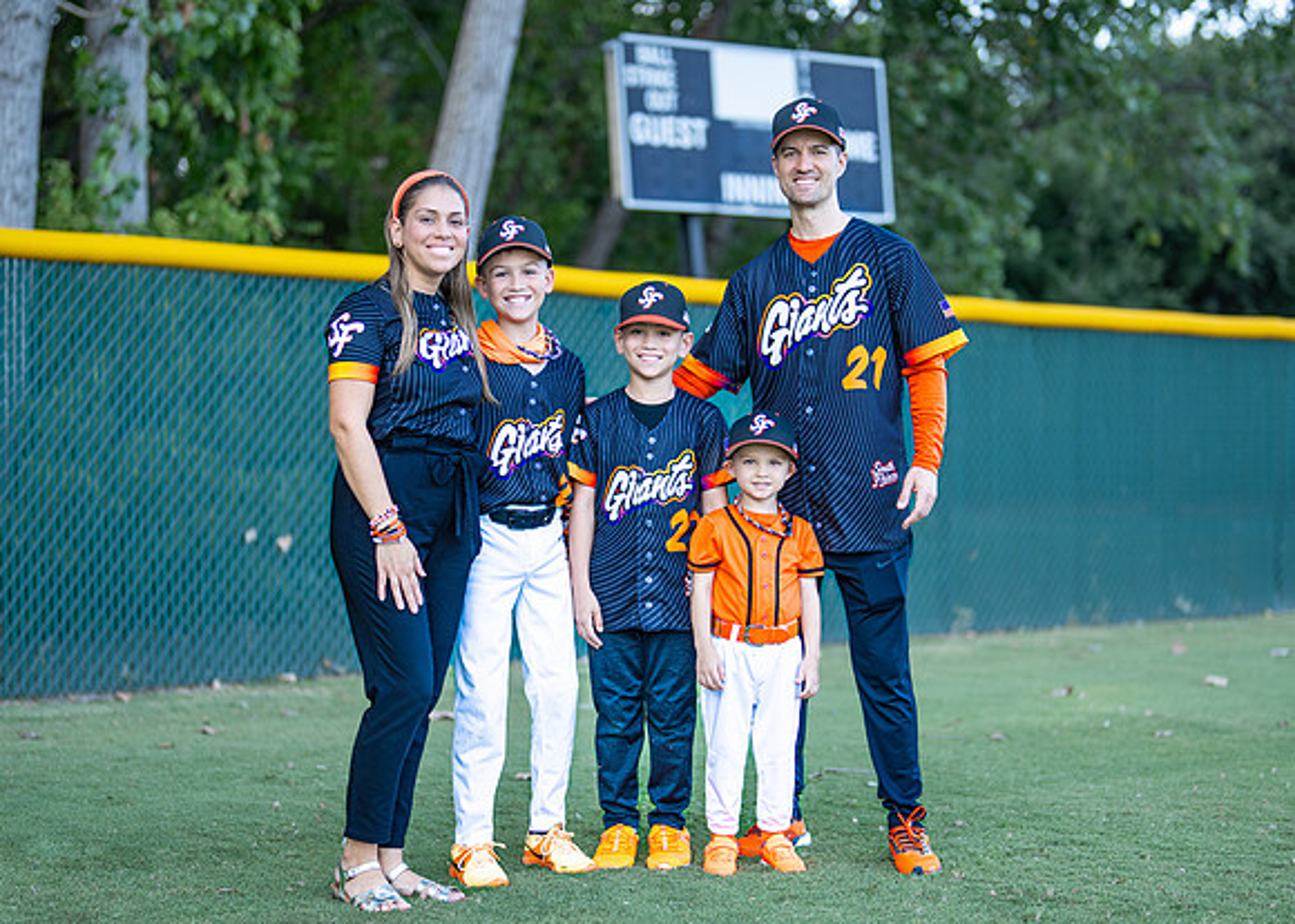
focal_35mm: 68
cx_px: 657
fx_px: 2511
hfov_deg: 28.9
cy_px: 493
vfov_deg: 20.9
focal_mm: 50
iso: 125
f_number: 1.2
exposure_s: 1/1000
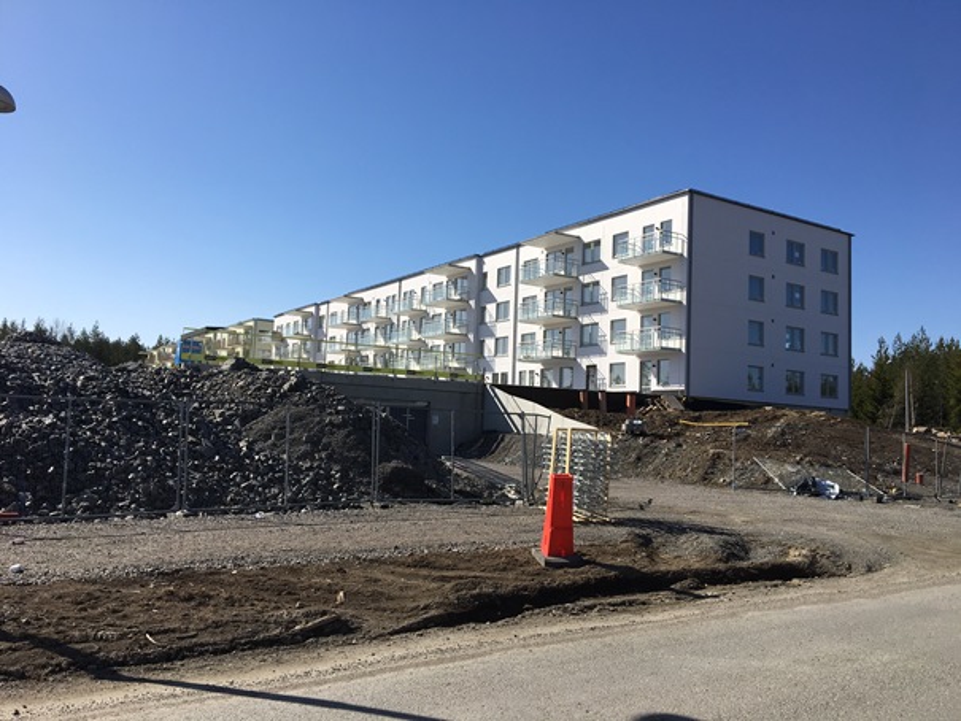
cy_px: 360
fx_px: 805
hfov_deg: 61.6
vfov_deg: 48.2
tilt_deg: +5.2
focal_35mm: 29
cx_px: 480
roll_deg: -2.6
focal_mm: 4.15
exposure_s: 1/2079
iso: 25
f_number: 2.2
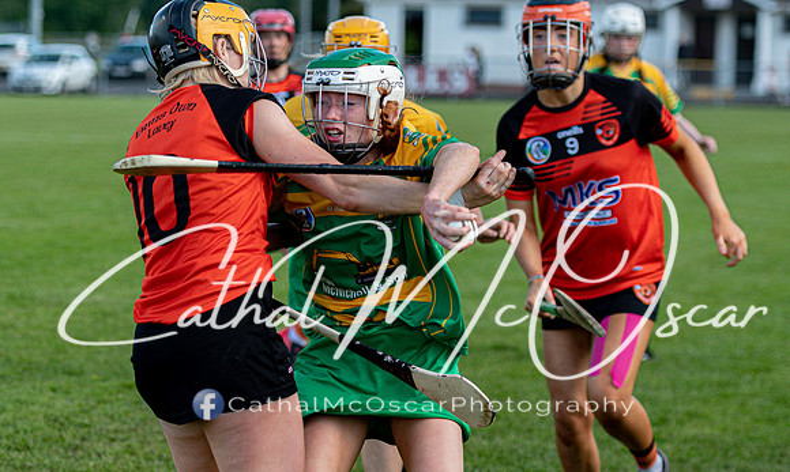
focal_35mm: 150
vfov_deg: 8.5
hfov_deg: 14.1
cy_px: 283
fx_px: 3184
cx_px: 365
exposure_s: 1/1600
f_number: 2.8
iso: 360
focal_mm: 86
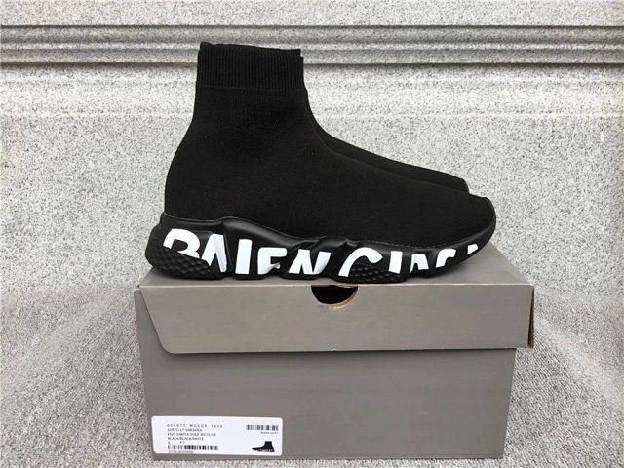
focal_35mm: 31
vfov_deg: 45.4
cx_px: 312
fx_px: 559
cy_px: 234
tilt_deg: -16.8
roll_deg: +0.5
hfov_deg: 58.4
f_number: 2.4
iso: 25
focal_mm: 3.3
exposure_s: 1/108
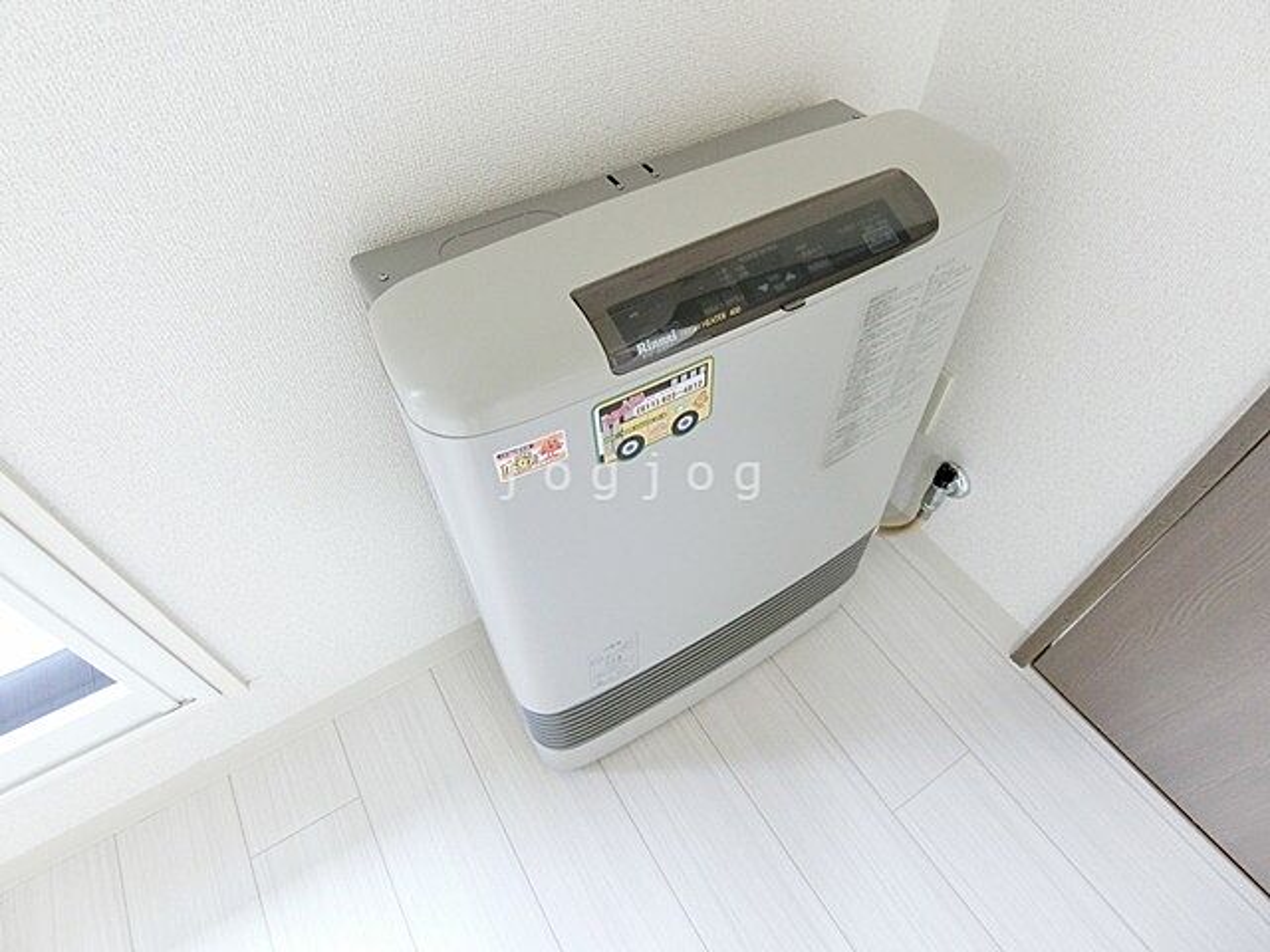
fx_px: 697
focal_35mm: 19
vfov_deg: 68.7
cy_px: 476
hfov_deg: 84.7
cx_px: 635
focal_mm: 4.06
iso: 400
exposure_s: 1/80
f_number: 2.7
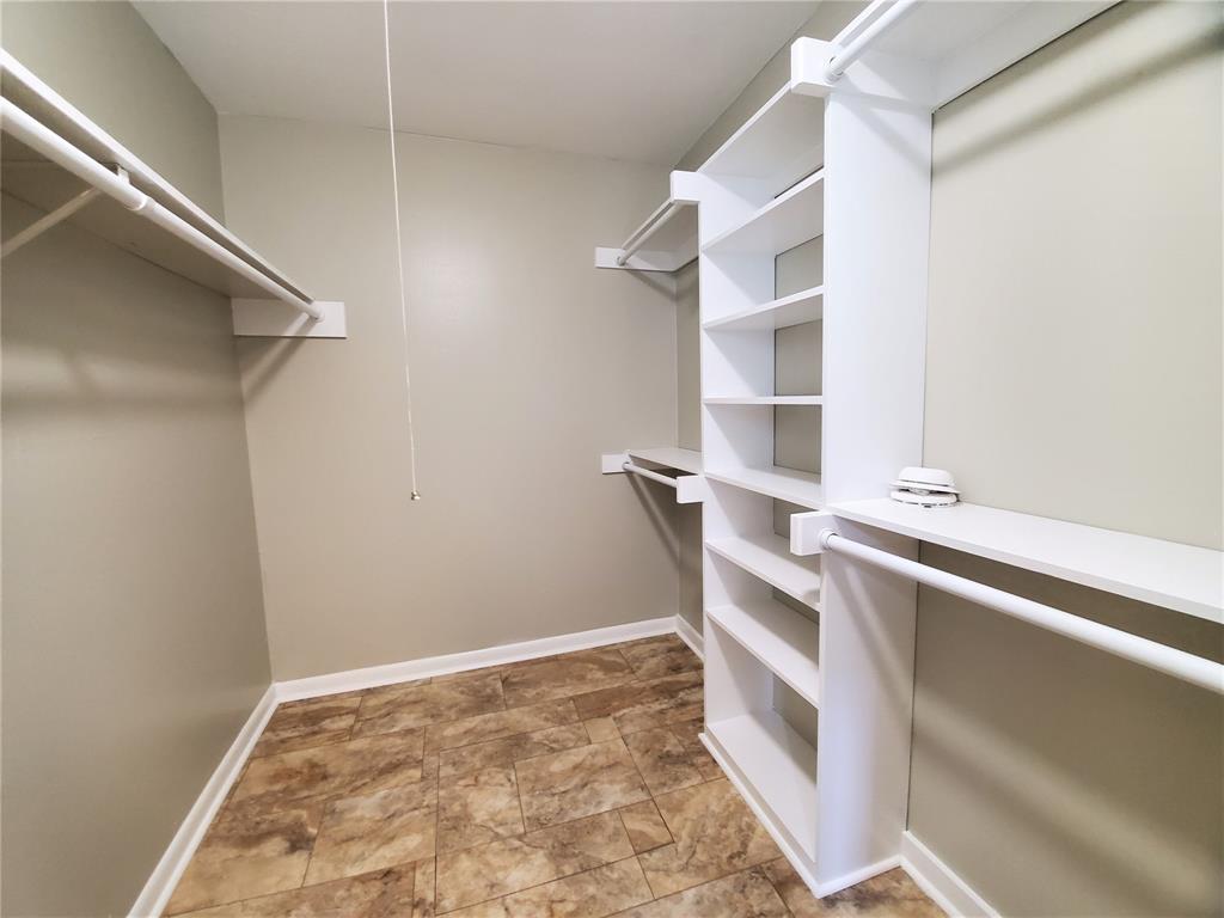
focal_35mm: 13
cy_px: 459
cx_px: 612
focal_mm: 1.8
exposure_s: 1/39
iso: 400
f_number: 2.2
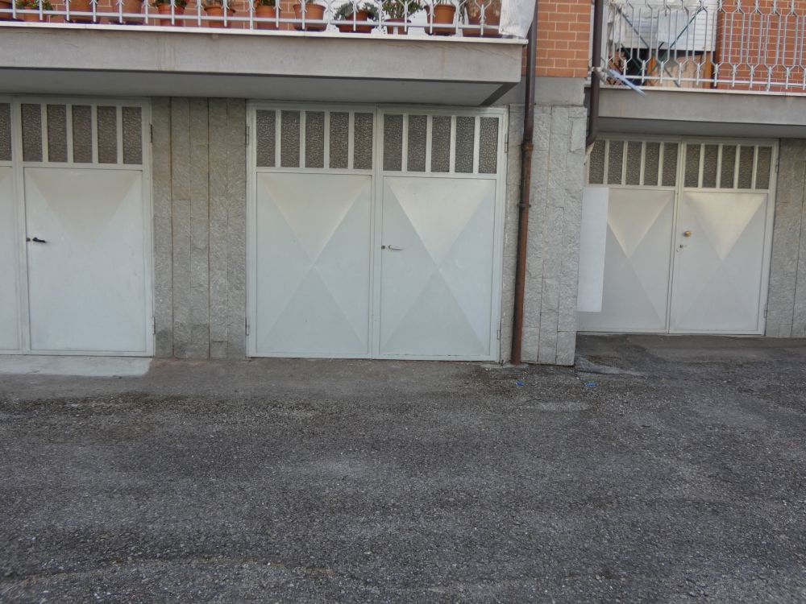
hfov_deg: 56.8
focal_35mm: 32
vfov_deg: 44.2
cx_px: 403
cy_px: 302
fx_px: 745
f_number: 3.4
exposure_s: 1/160
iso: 80
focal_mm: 5.8
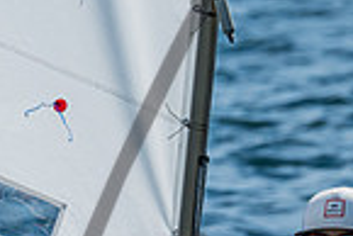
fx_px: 13358
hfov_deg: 1.5
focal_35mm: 1361
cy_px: 269
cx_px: 234
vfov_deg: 1.0
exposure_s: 1/500
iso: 100
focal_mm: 340
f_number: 8
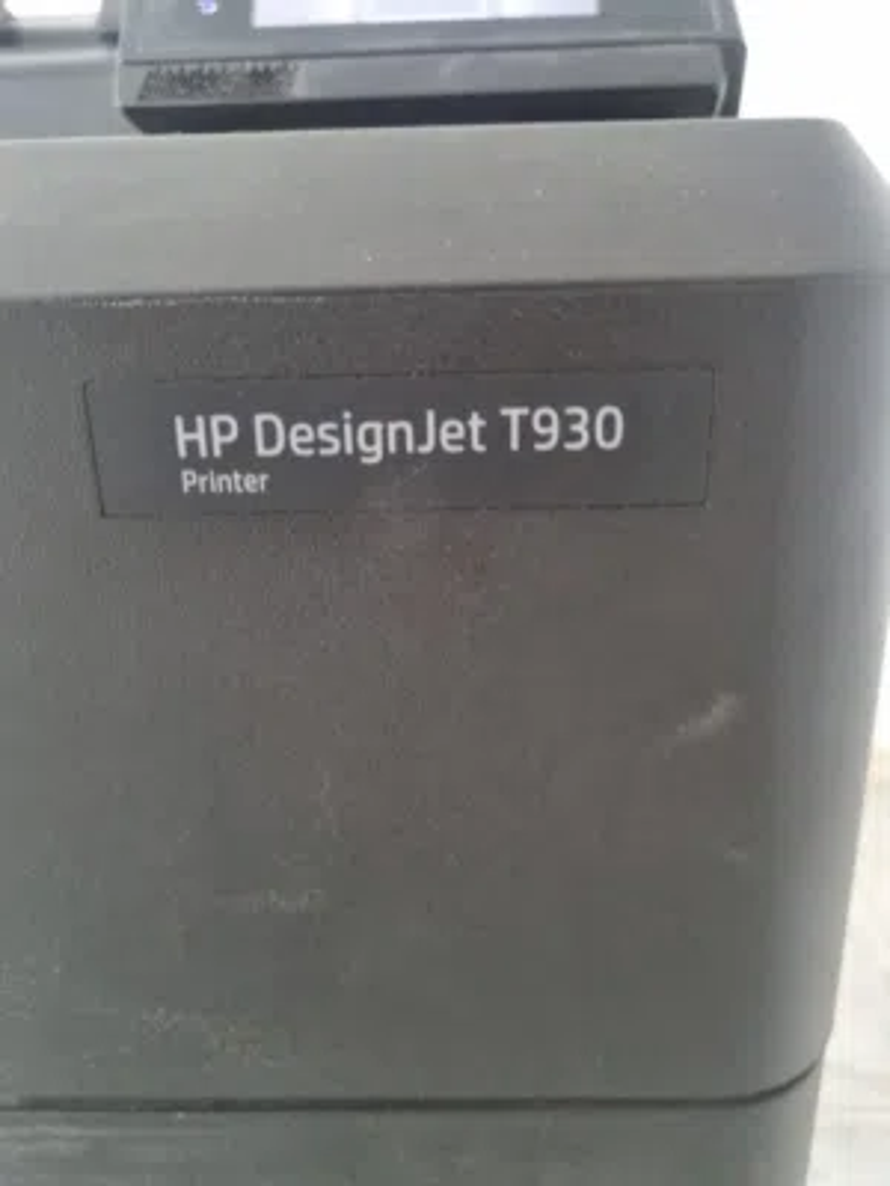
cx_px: 445
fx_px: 891
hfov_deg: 53.1
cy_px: 593
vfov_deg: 67.3
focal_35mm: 26
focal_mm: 5.4
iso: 800
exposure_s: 1/25
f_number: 1.8
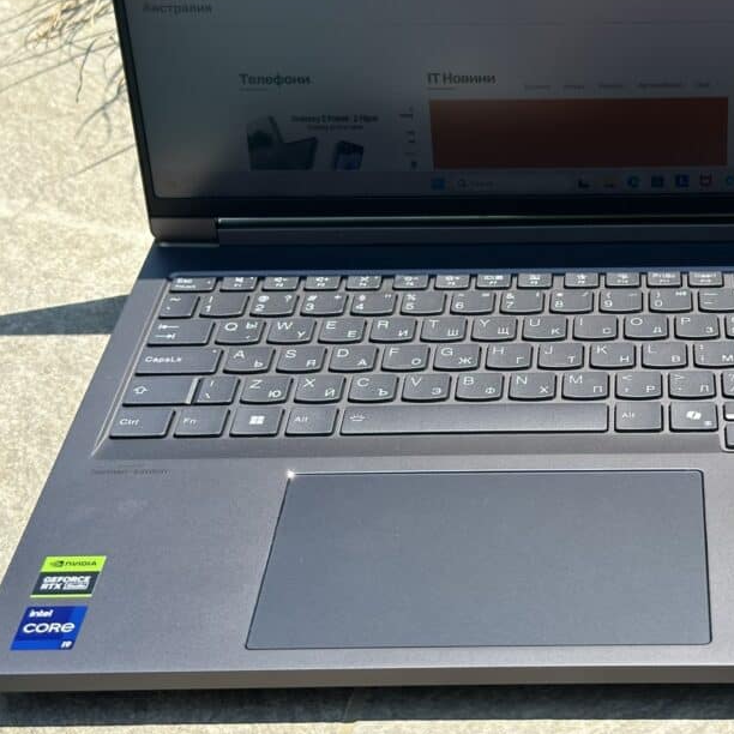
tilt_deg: -32.9
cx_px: 613
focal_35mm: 71
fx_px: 1703
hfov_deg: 23.9
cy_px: 335
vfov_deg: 24.3
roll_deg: +0.0
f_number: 1.78
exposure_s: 1/3058
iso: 64
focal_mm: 6.86
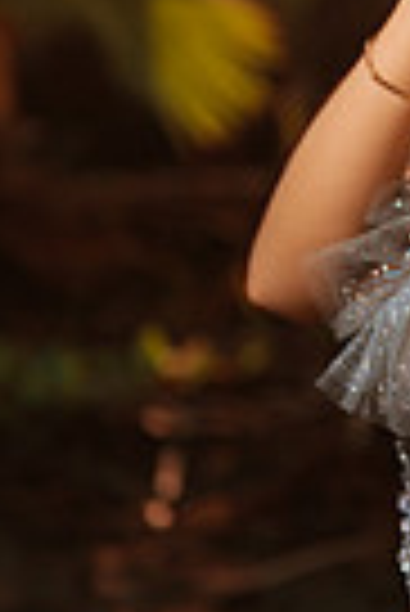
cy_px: 207
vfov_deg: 8.9
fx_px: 3953
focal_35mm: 232
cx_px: 595
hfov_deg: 5.9
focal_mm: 70
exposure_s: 1/800
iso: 100
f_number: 2.8
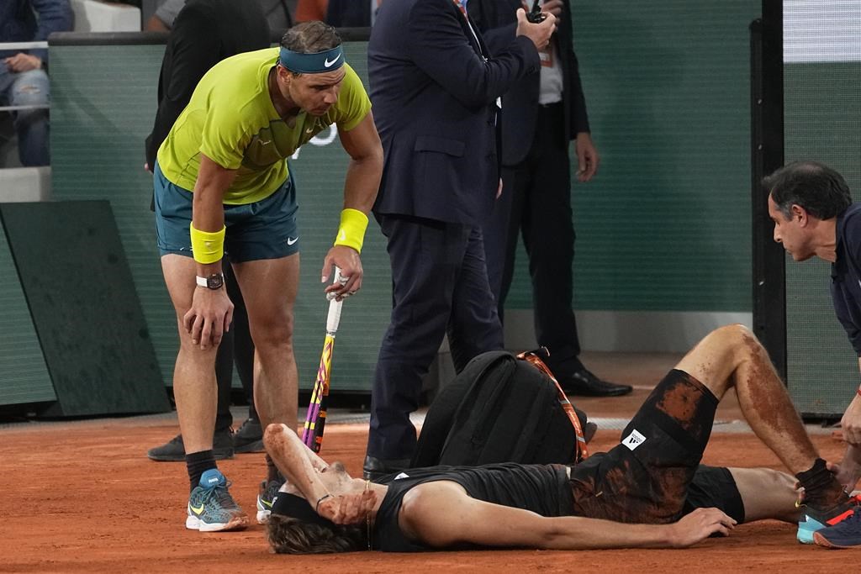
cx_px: 430
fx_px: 5406
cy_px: 287
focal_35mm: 226
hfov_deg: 9.1
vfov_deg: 6.1
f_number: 5.6
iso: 5000
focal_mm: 226
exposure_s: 1/1250
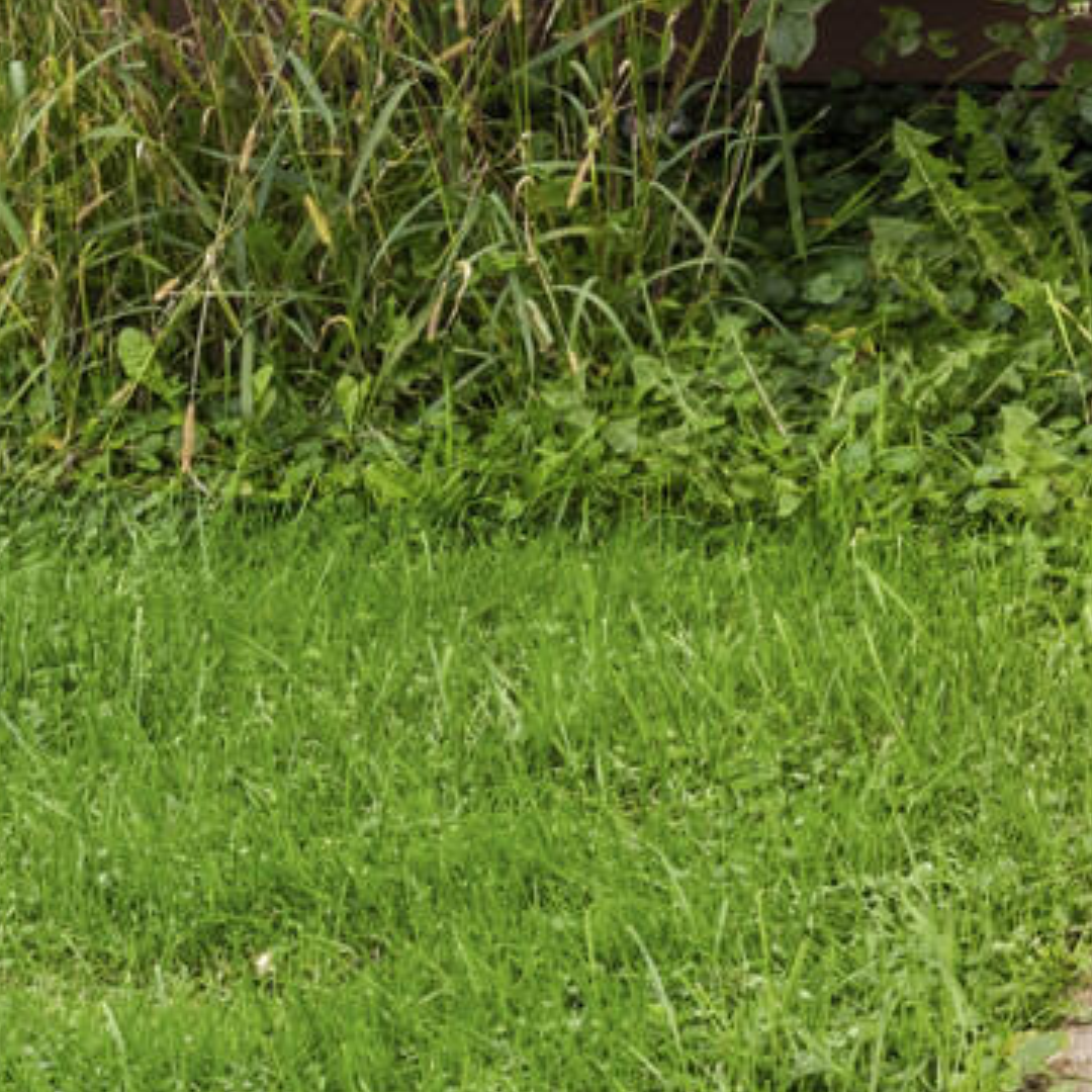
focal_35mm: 156
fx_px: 5568
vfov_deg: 10.7
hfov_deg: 10.5
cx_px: 2020
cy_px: -684
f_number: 16
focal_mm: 33
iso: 640
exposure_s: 1/6
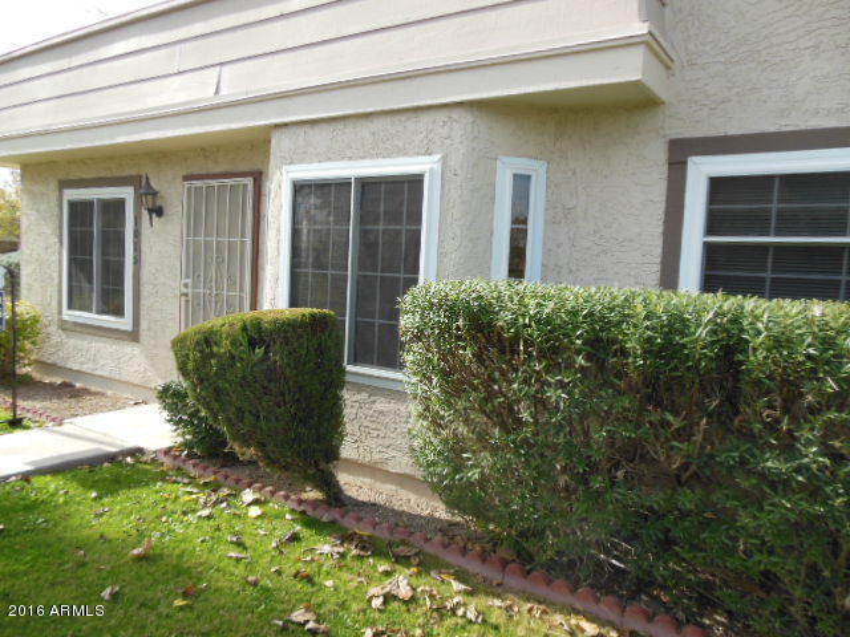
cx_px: 425
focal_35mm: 25
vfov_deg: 54.9
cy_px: 318
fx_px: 614
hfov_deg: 69.4
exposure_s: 1/640
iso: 125
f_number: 3.2
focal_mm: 4.5
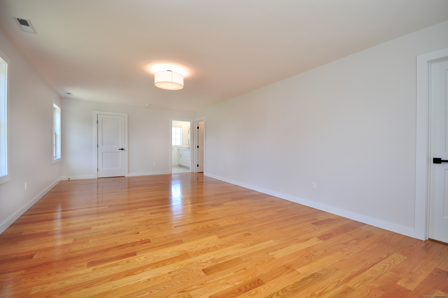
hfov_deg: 100.5
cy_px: 149
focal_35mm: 15
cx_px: 224
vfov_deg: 77.2
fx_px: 186
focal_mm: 10
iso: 320
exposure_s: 1/125
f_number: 4.5
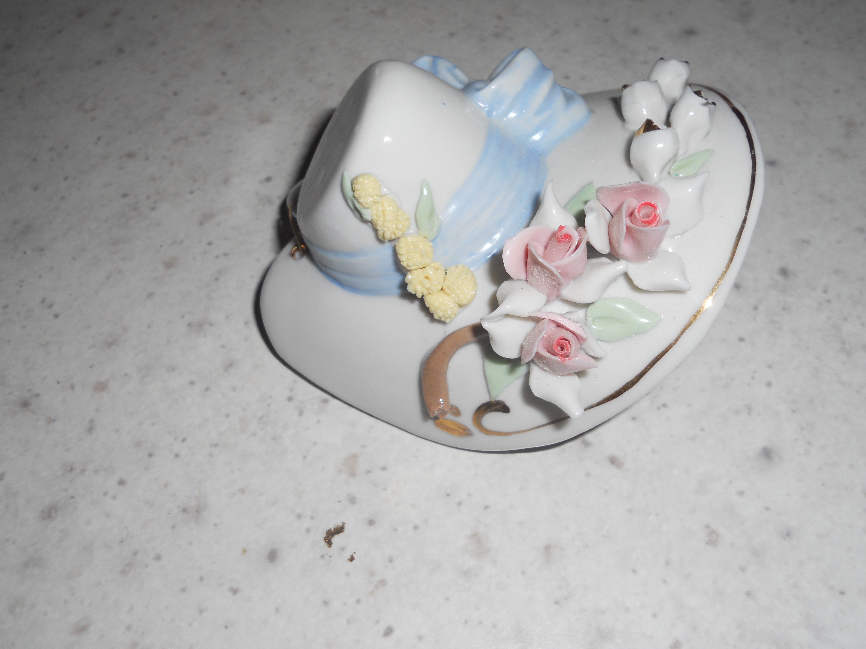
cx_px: 433
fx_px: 801
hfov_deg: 56.8
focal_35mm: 32
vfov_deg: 44.2
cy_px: 324
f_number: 8.8
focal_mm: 5.8
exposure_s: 1/25
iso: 80
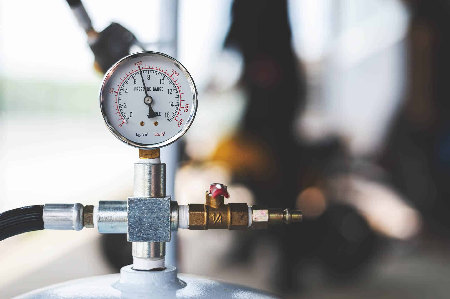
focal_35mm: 50
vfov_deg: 27.0
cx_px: 225
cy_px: 150
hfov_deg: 39.6
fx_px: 625
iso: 100
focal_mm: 50
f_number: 2.2
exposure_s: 1/1000
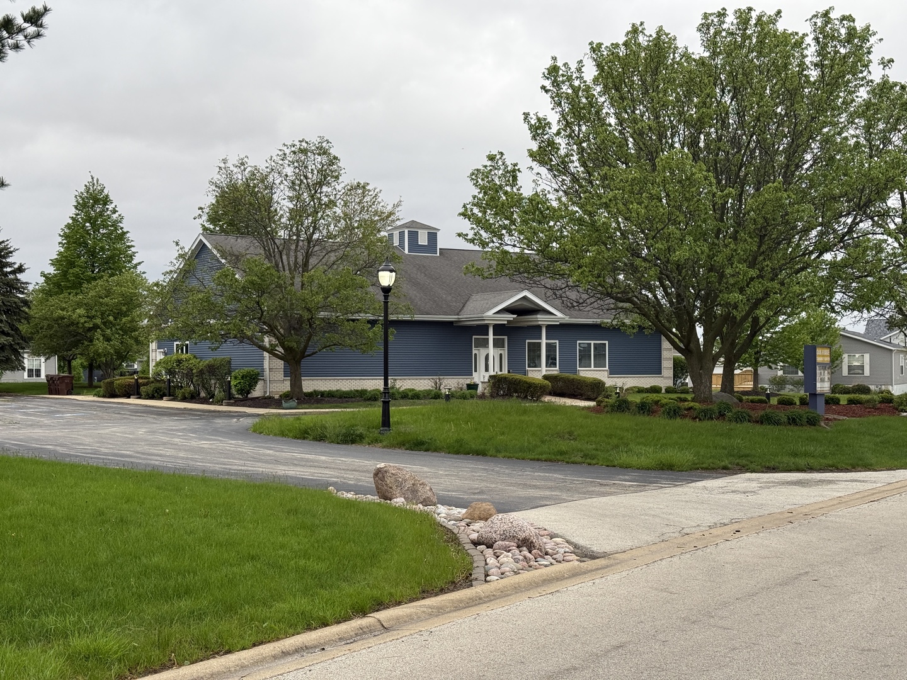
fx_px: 1258
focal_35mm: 48
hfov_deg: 39.7
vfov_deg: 30.3
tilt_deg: +0.9
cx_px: 454
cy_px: 340
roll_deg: +0.2
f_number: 1.78
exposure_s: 1/601
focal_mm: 6.76
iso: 64
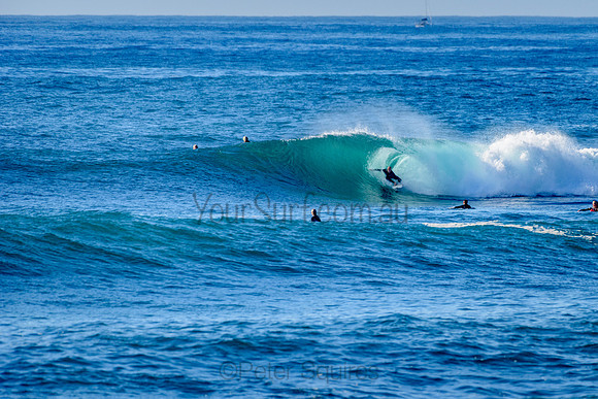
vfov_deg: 2.2
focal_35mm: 613
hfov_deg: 3.4
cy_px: 170
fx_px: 10188
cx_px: 367
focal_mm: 500
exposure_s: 1/2000
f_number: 5.6
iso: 250
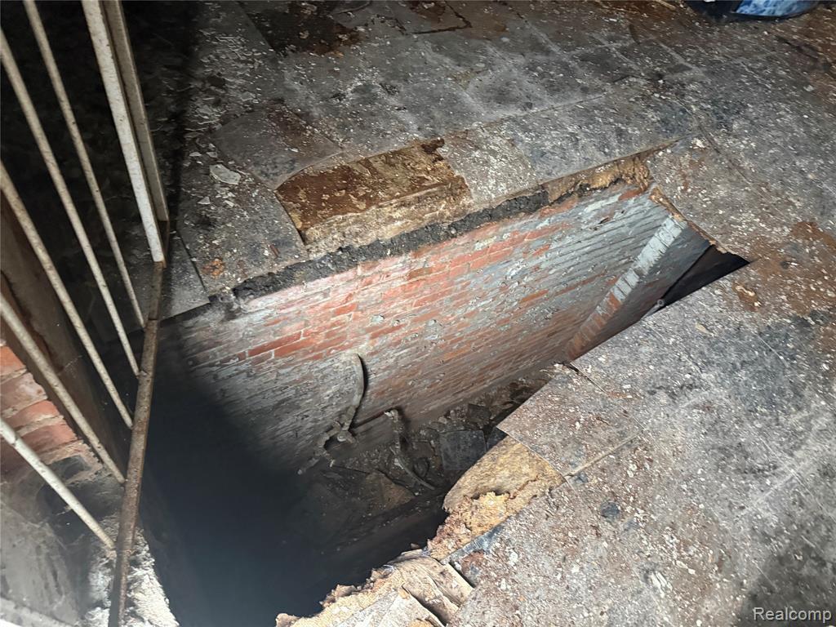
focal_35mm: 24
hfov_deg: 71.6
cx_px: 418
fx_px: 580
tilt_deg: -54.0
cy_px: 314
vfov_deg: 56.8
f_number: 1.78
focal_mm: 6.76
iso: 1000
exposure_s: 1/40
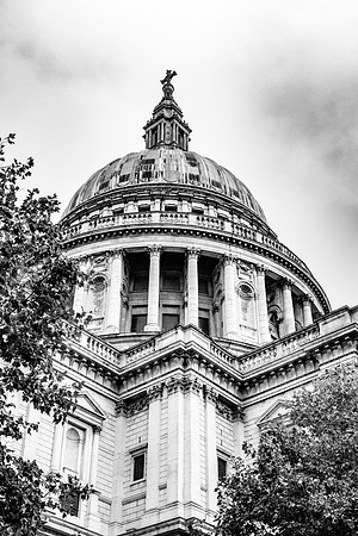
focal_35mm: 48
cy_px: 268
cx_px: 179
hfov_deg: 28.1
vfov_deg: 41.1
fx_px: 716
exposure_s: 1/750
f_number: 5.6
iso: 320
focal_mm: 32.1
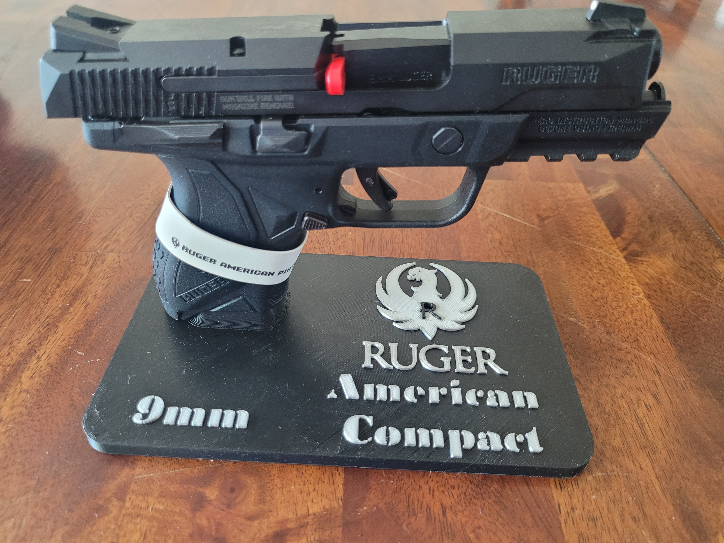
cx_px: 362
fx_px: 544
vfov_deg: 53.1
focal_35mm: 26
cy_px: 272
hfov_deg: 67.3
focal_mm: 5.4
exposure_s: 1/40
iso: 400
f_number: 1.8
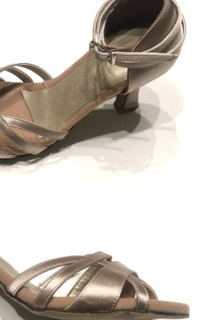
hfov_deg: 17.6
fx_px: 686
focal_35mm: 77
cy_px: 180
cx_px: 53
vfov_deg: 26.3
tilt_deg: -61.2
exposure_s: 1/50
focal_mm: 6
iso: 25
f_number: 2.4
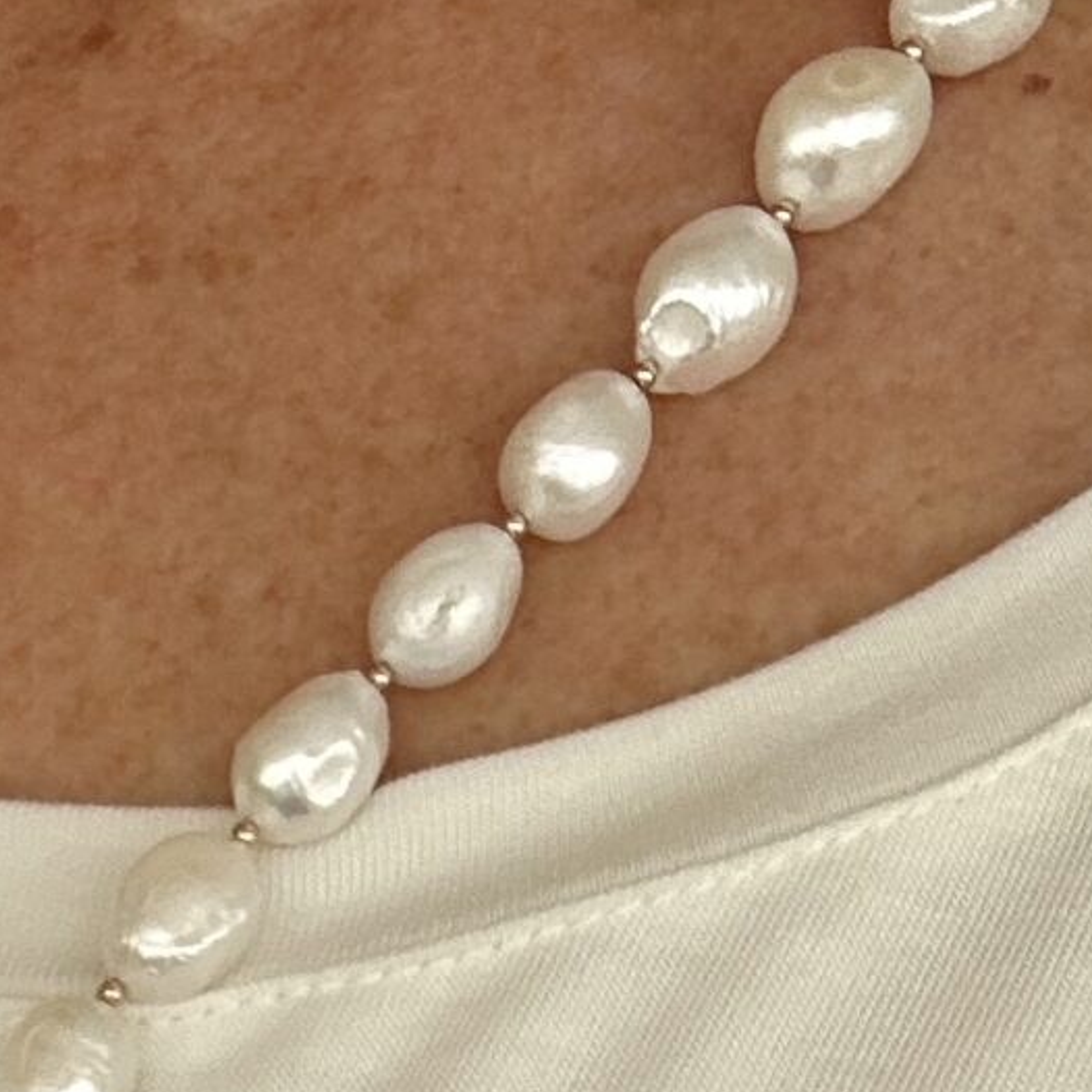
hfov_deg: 13.0
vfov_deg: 12.2
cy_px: 2105
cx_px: -407
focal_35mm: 129
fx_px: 4604
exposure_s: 1/1018
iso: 25
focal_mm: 2.69
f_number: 1.9
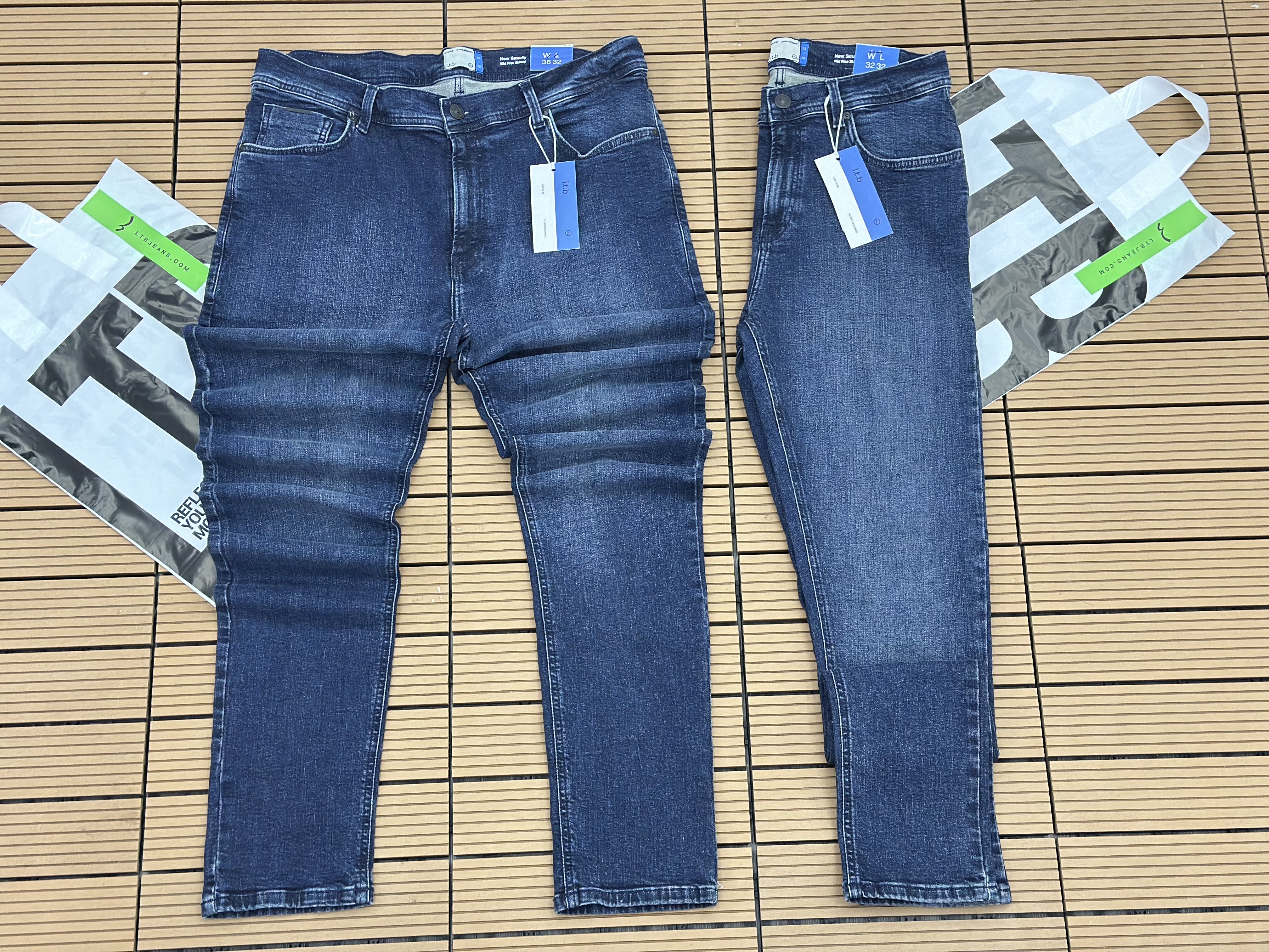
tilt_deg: -71.7
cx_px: 634
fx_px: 1760
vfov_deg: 30.3
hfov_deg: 39.7
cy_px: 476
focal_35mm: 48
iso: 320
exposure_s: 1/60
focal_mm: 6.86
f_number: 1.78
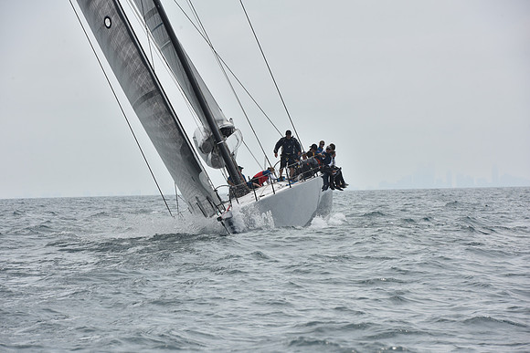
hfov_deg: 10.3
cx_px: 265
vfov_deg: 6.9
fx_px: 2945
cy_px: 176
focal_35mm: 200
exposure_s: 1/800
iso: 250
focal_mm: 200
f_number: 11
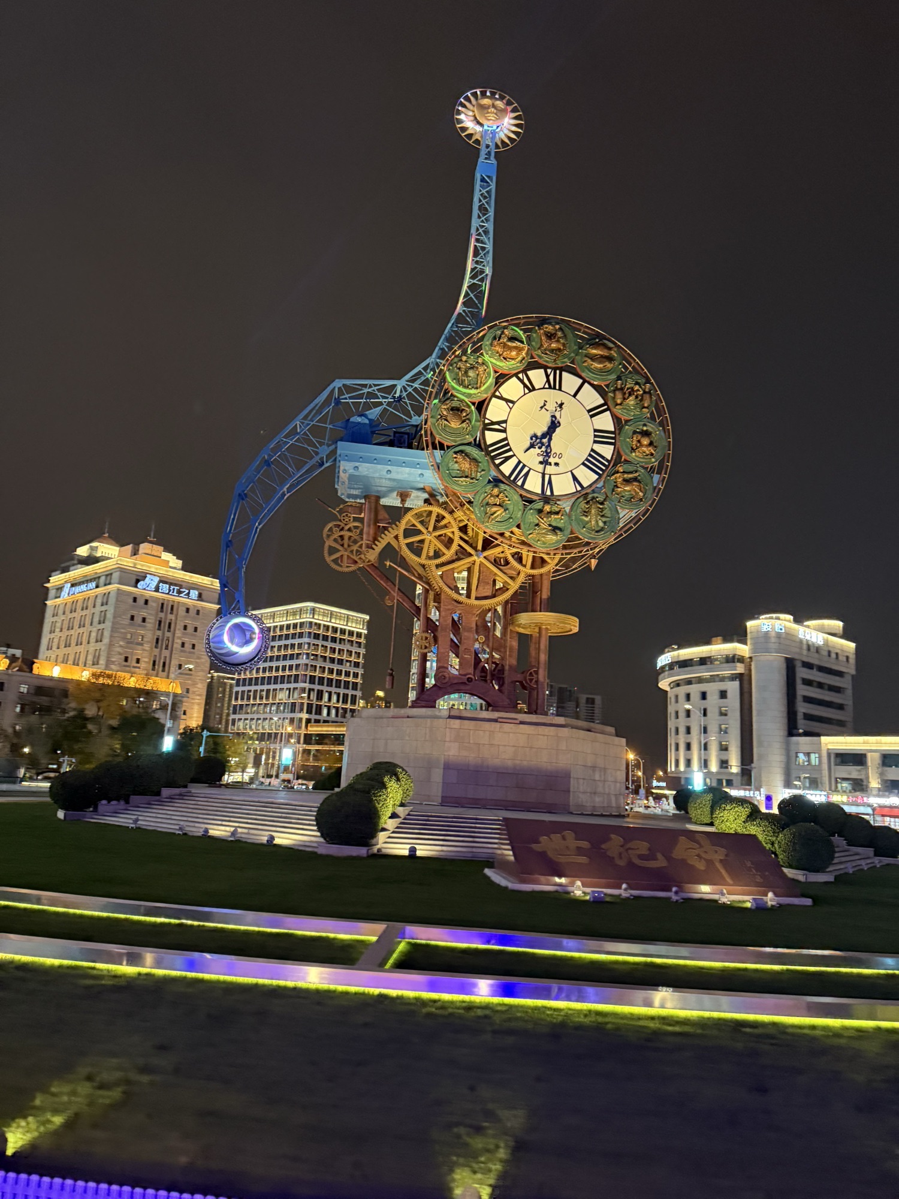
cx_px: 450
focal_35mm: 24
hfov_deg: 56.8
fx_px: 831
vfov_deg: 71.6
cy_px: 600
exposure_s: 1/33
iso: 640
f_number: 1.78
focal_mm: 6.76
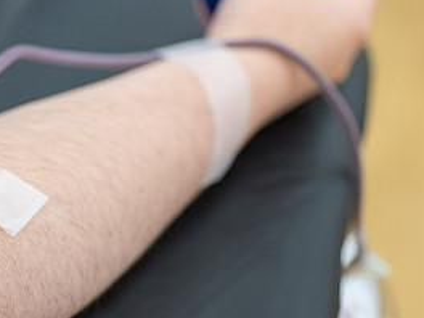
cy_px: 144
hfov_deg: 15.4
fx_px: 1556
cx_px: 48
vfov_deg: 11.7
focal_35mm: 127
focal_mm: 60
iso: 1000
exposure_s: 1/200
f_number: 3.2
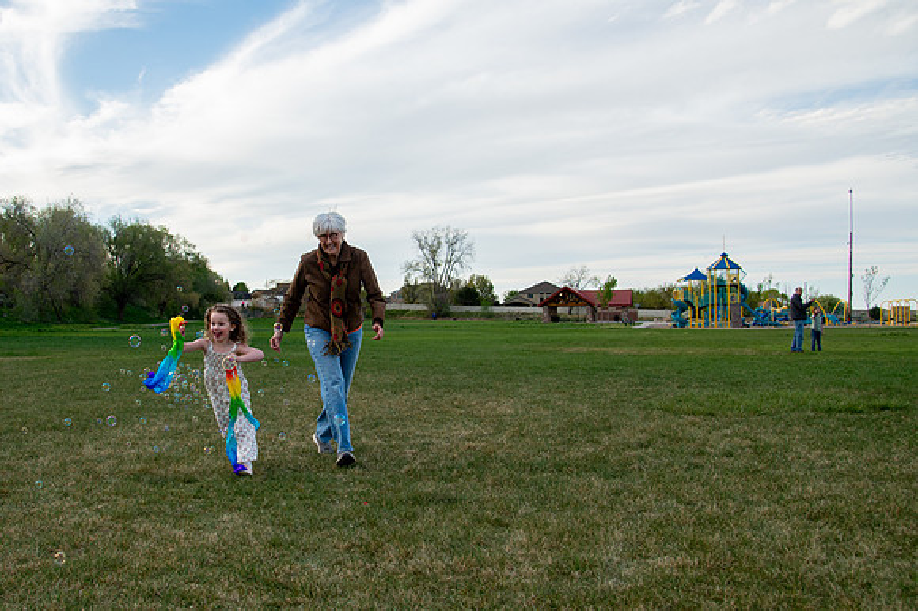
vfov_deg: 36.9
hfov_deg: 52.4
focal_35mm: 36
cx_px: 319
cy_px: 303
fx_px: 915
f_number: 5
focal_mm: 24
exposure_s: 1/640
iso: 200
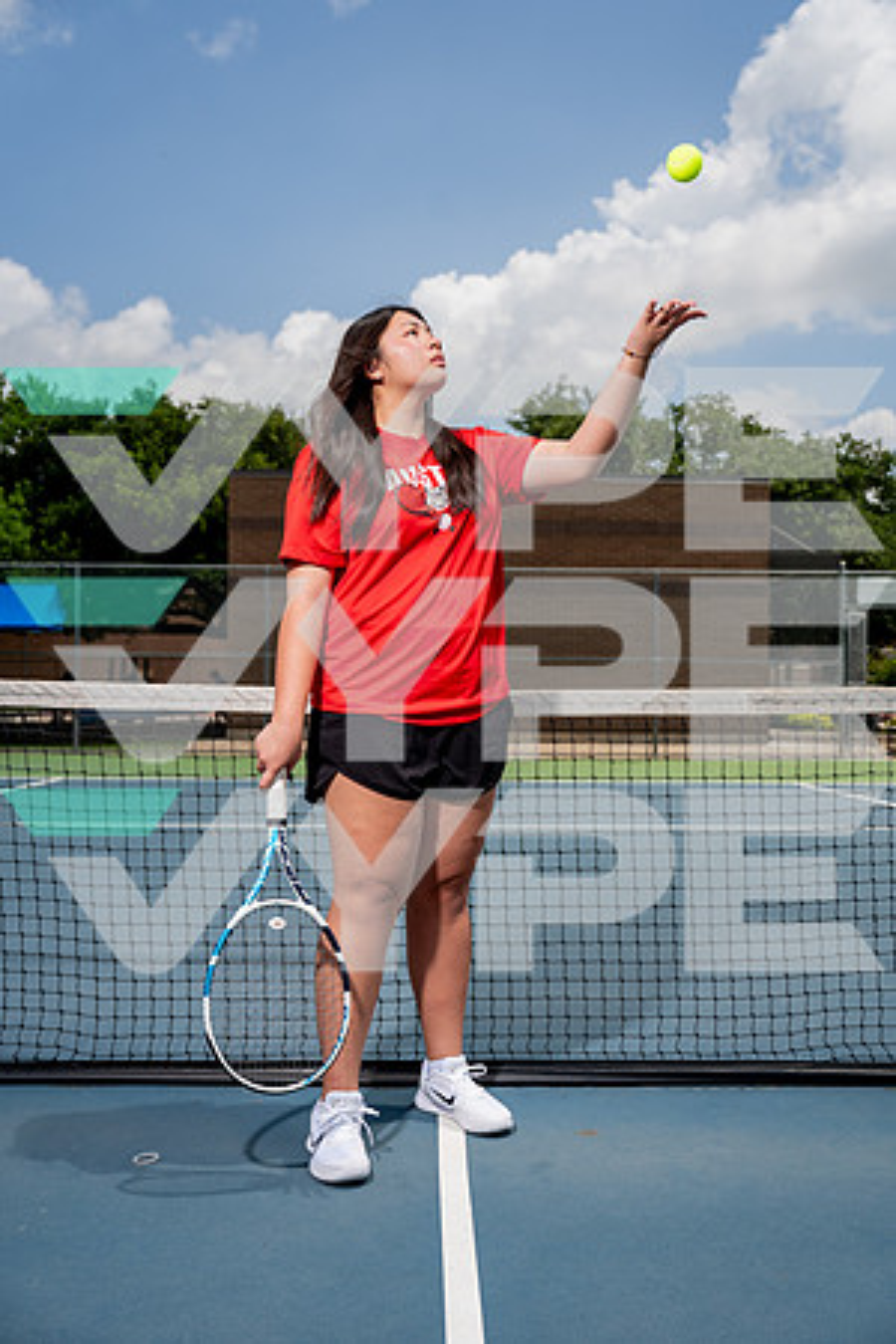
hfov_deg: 37.9
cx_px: 448
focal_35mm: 35
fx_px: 1307
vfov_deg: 54.4
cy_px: 672
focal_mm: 35
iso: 100
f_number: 4
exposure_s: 1/1250
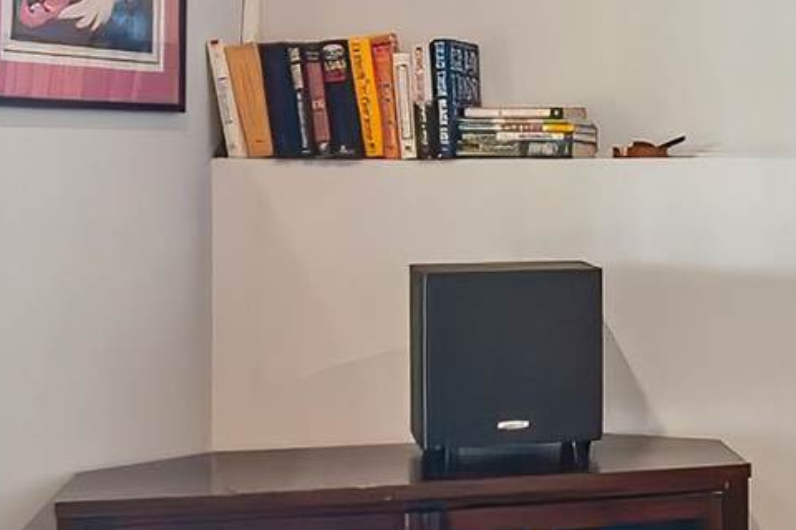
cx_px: 1226
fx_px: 2123
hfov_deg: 18.6
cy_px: 182
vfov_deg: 14.2
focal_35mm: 96
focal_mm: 10
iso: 320
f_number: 9
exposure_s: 1/4
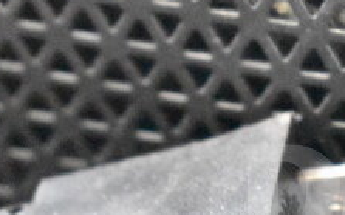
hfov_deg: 9.0
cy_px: 267
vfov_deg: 5.7
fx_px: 2165
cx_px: 379
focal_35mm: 230
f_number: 5.6
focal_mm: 55
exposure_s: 1/50
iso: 25600
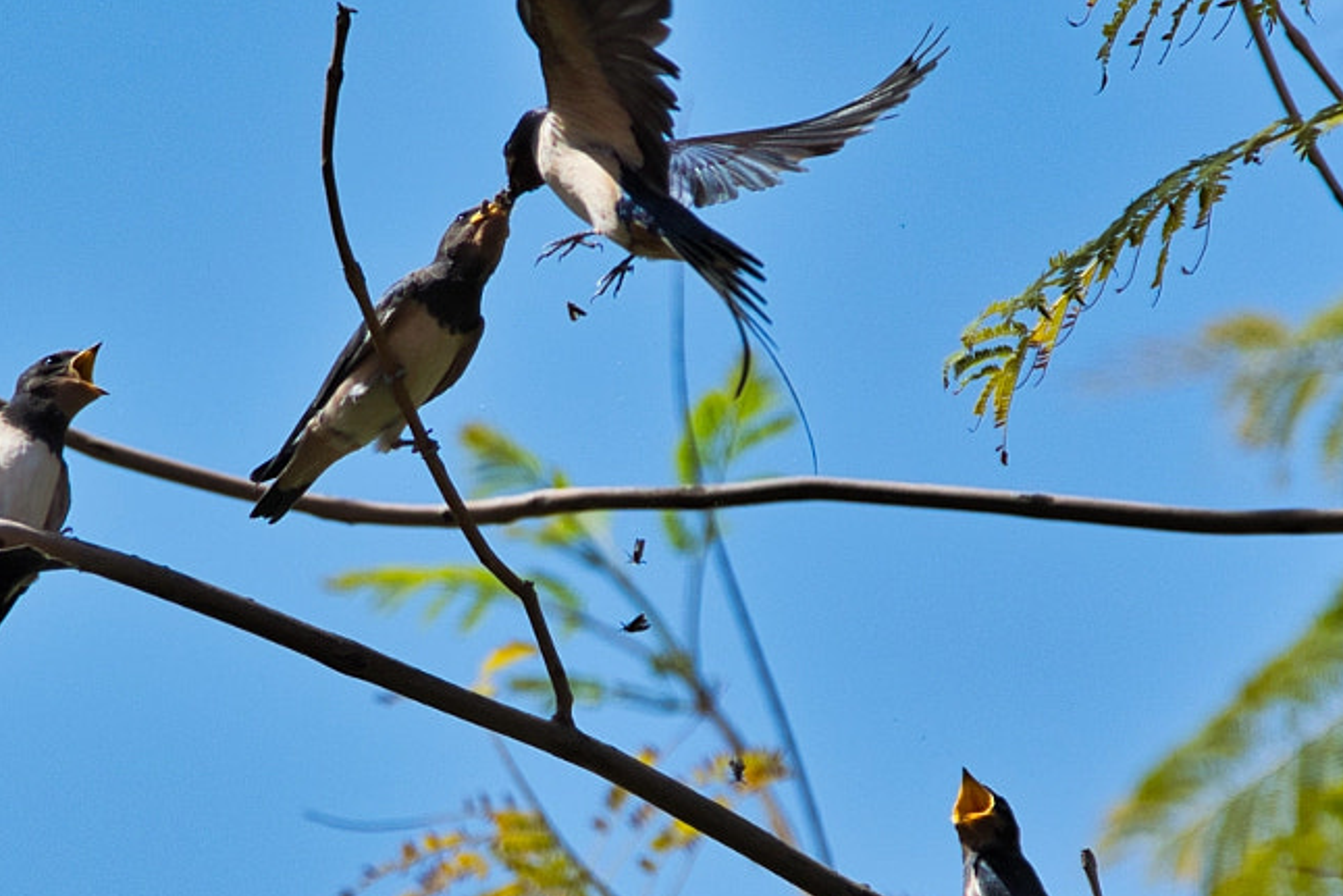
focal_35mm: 260
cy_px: 688
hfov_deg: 7.9
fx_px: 9701
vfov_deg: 5.3
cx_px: 445
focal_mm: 70
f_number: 2.8
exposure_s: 1/5000
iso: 125
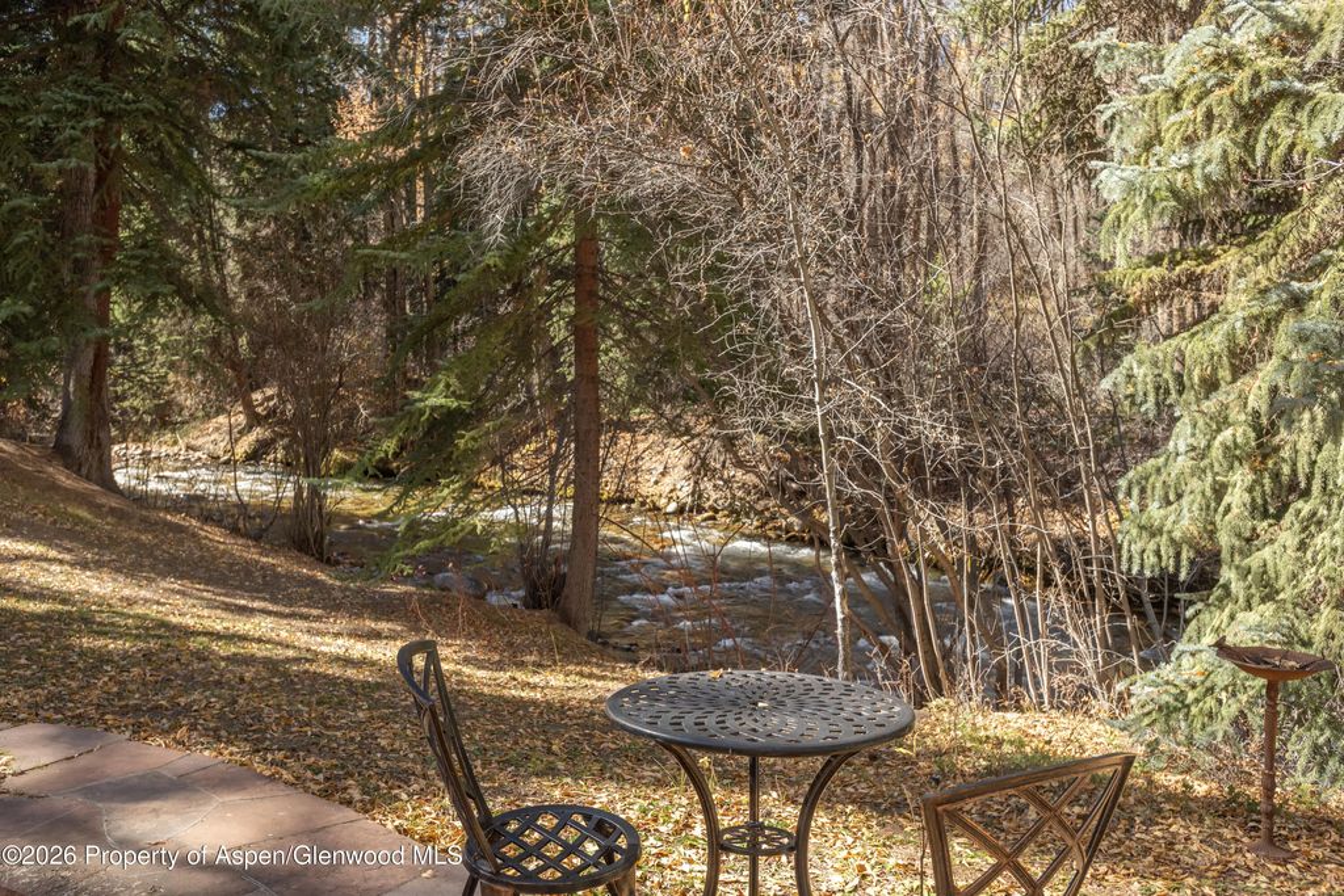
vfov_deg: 46.4
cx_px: 672
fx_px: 1045
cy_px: 448
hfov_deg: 65.5
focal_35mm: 28
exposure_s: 1/80
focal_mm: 28
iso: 64
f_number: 7.1
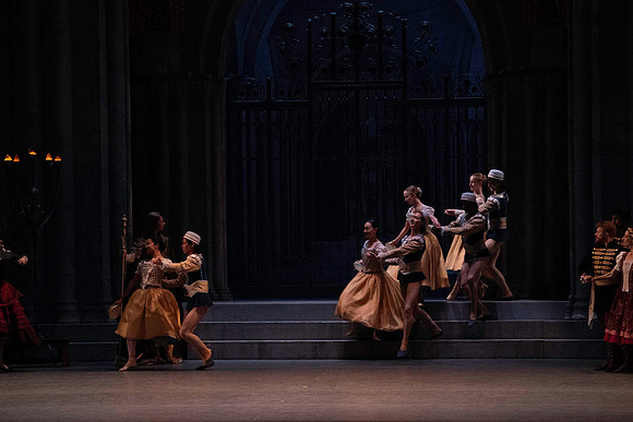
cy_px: 211
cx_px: 316
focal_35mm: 146
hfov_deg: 14.1
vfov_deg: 9.4
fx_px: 2568
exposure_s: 1/400
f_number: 7.1
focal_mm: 146
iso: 12800
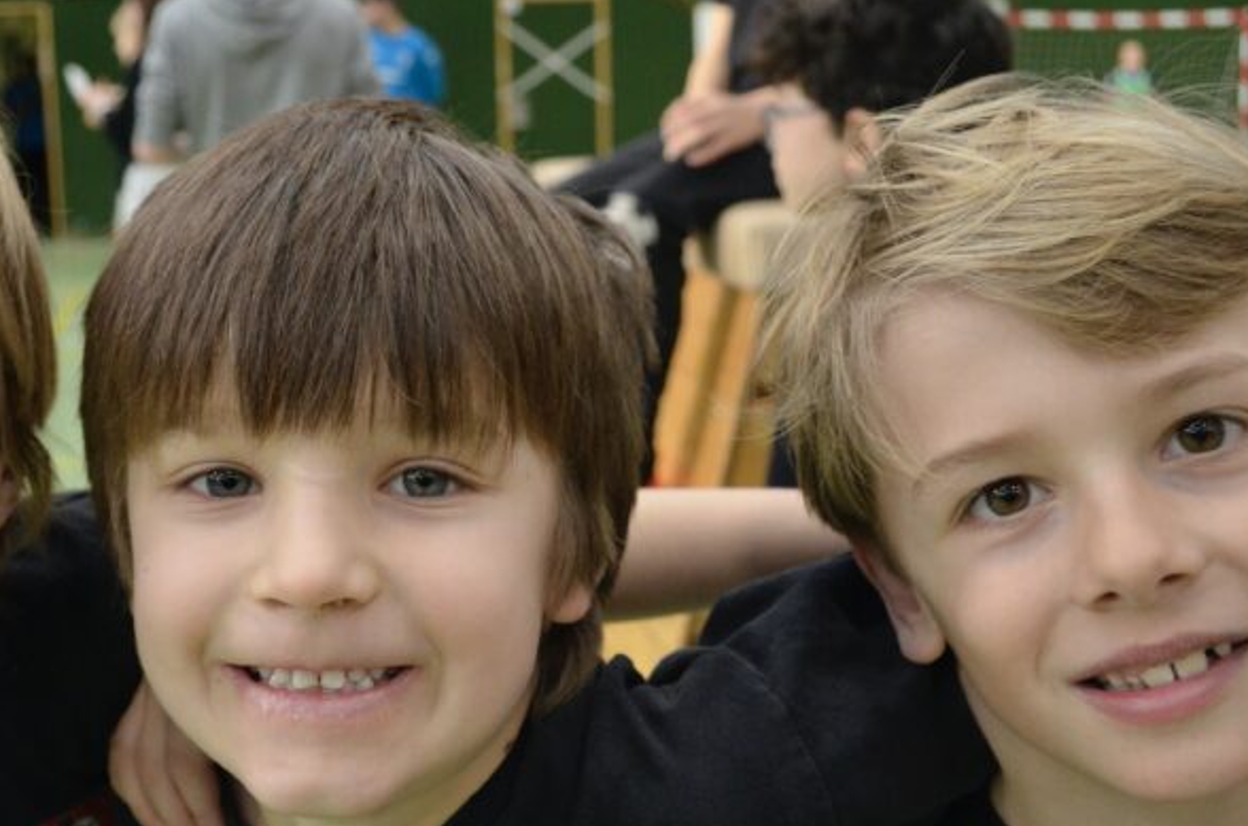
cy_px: 406
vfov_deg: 28.5
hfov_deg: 41.7
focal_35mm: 47
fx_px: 1625
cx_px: 458
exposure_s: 1/400
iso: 1600
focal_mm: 18
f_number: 3.5
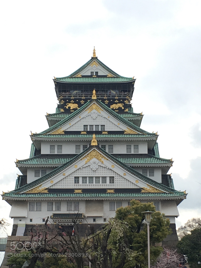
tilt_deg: +11.8
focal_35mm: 94
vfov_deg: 20.9
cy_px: 134
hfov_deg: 15.7
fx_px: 728
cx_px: 100
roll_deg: +0.7
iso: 25
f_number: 2.2
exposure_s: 1/777
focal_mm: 4.15
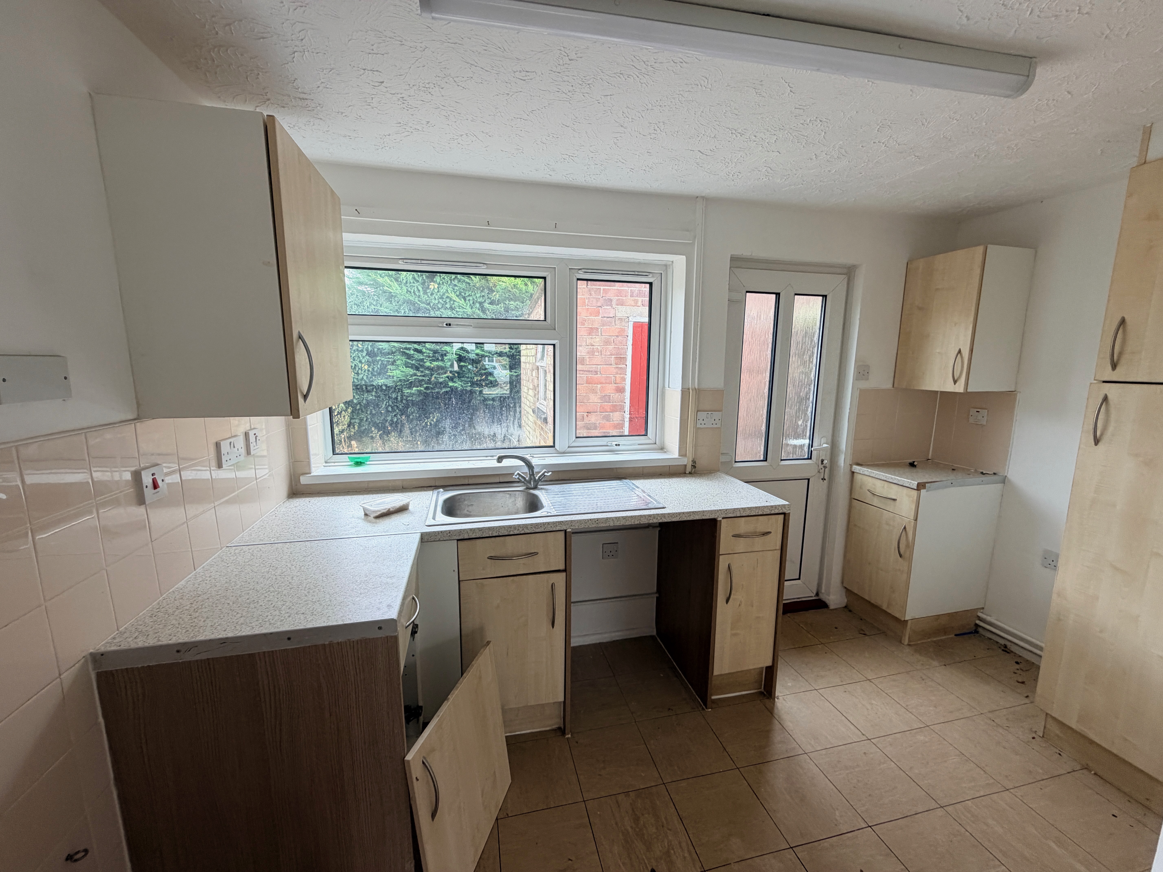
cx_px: 582
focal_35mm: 14
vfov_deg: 85.7
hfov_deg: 102.1
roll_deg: -0.7
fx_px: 470
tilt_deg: -9.5
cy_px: 436
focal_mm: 2.22
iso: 160
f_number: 2.2
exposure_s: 1/121
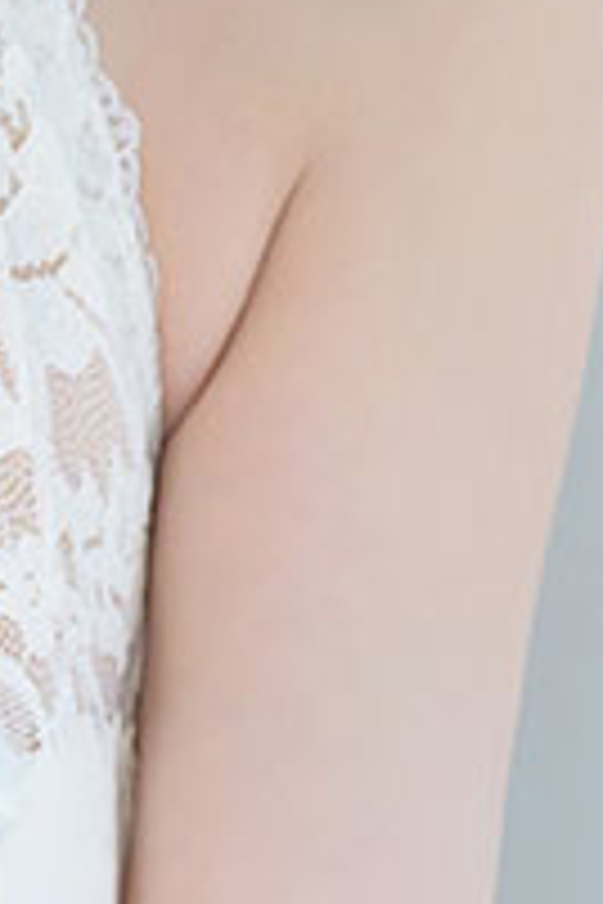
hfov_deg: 3.1
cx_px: -776
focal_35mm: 439
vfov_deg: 4.7
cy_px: 153
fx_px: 11029
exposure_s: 1/160
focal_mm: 46
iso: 500
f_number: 2.8
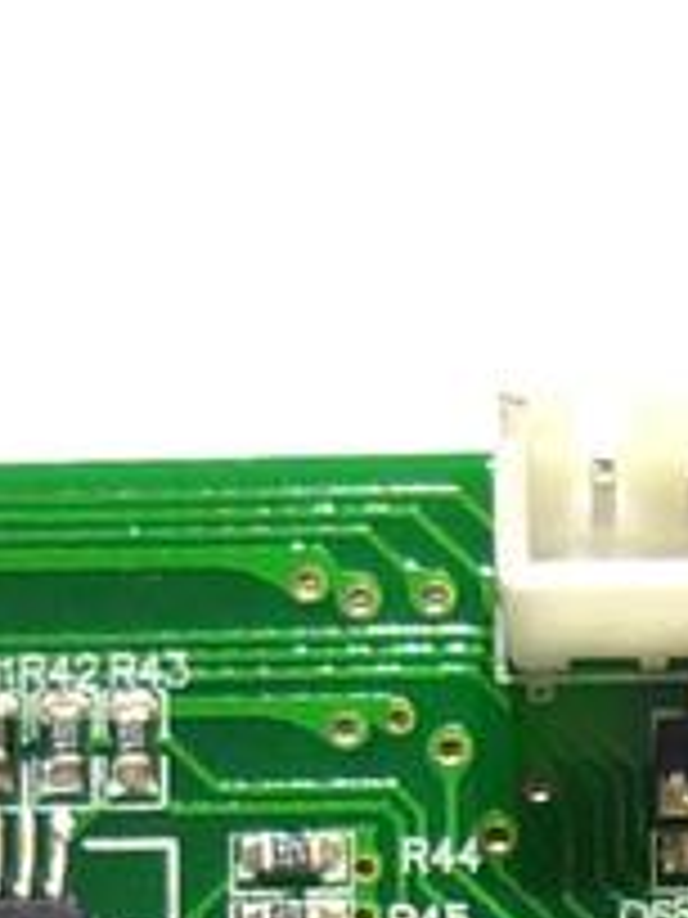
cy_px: 1197
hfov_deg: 5.7
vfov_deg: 7.6
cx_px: 1097
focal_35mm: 259
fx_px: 6864
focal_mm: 5.5
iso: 80
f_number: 2.8
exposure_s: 1/100
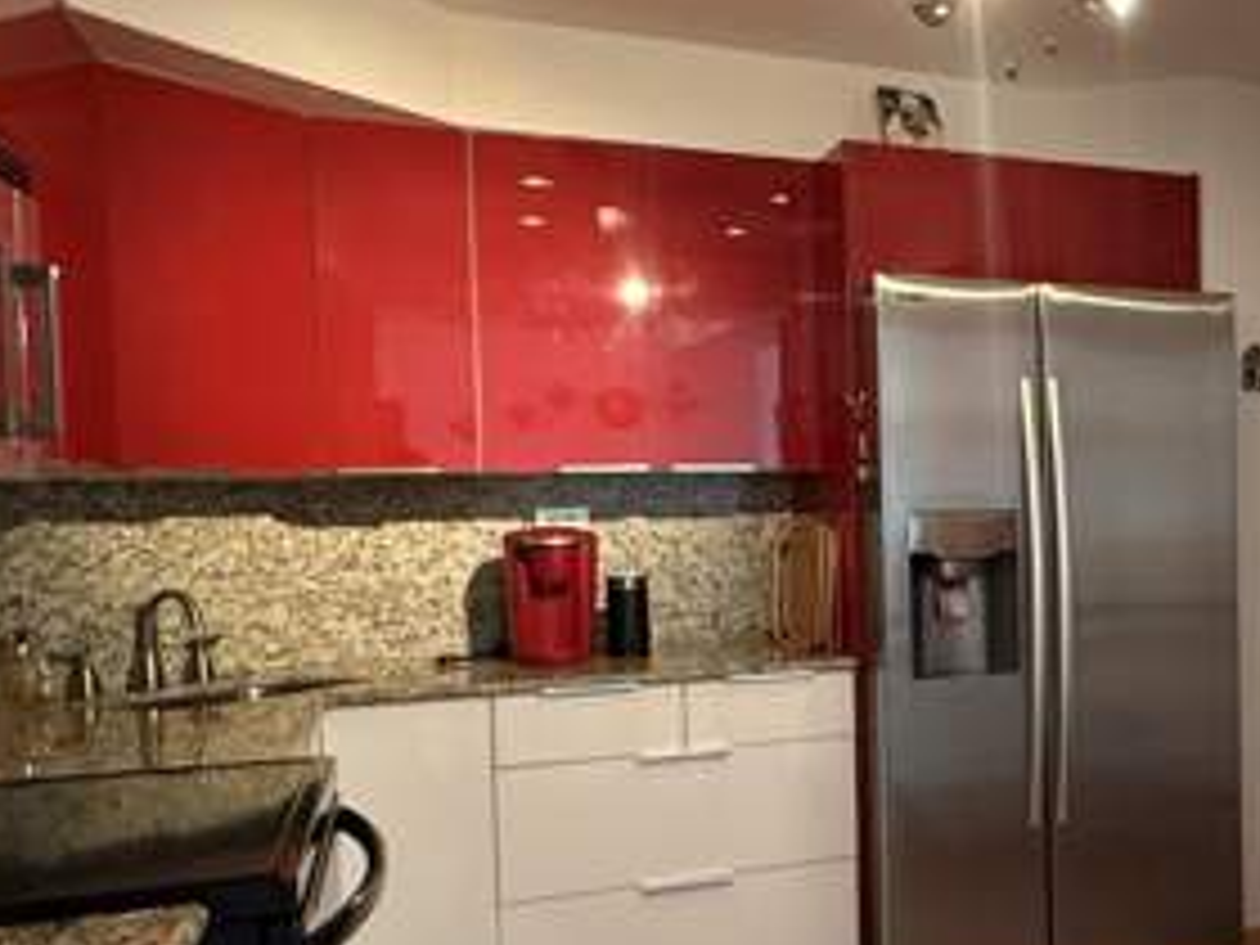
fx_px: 1456
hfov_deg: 41.2
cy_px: 549
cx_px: 1238
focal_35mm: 40
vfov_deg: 35.9
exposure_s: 1/60
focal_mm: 2.22
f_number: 2.2
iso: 640
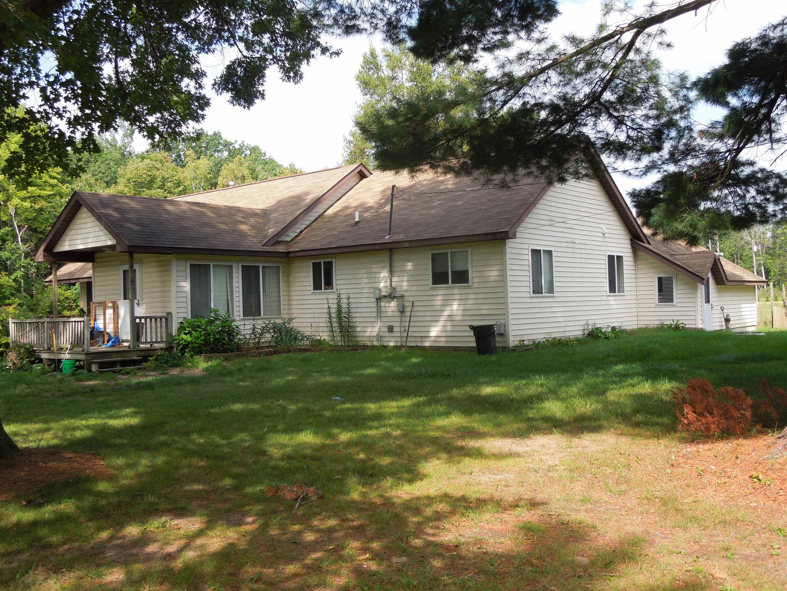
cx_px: 394
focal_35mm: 35
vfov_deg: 40.7
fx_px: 796
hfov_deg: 52.6
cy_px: 296
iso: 100
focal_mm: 6.3
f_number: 3.7
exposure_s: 1/320
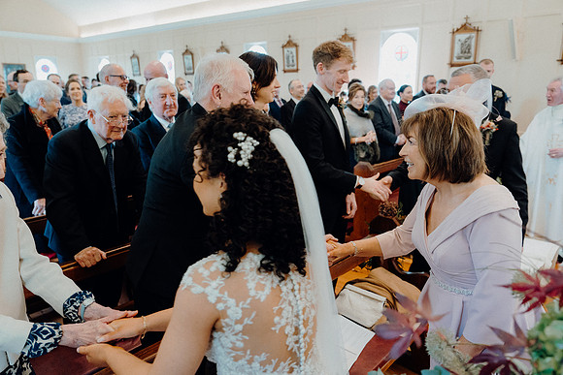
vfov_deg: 48.0
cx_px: 282
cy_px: 188
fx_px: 422
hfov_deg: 67.4
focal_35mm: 27
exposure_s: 1/160
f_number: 3.5
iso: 2500
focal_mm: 27
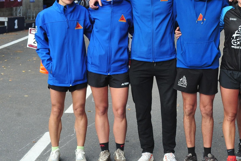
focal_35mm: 81
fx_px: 542
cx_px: 202
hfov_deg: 24.6
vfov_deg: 16.8
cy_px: 47
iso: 1600
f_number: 5.6
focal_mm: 44
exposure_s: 1/640
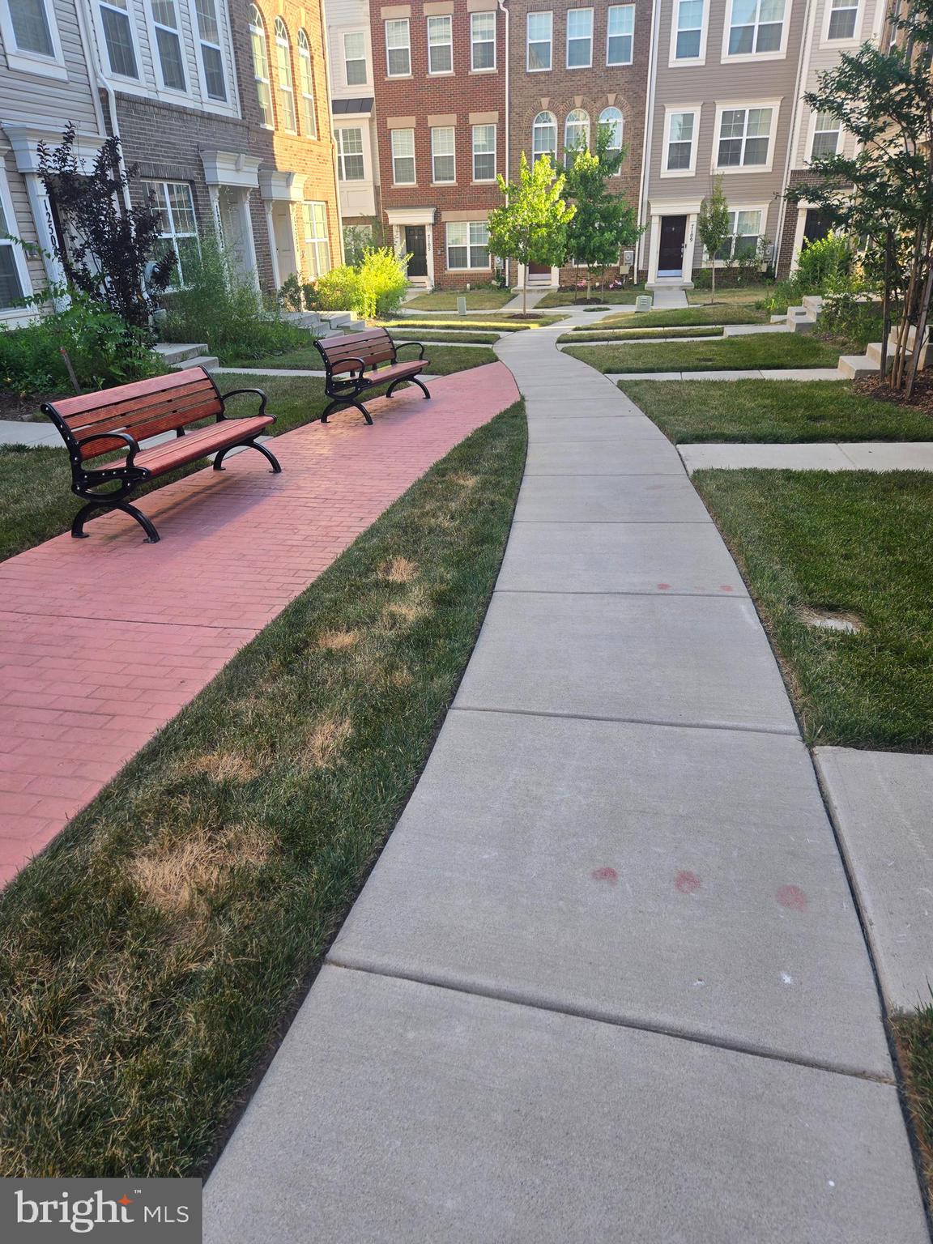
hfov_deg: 58.9
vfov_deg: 73.9
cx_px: 466
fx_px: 827
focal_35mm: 23
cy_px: 622
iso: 25
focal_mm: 5.4
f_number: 1.8
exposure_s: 1/188
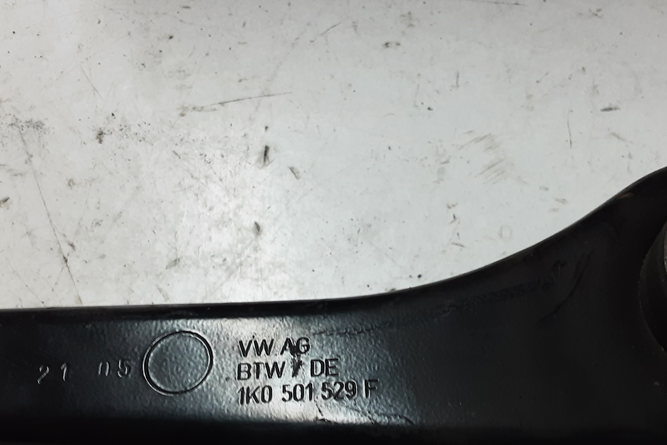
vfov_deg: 35.4
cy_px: 319
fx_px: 686
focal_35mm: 37
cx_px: 388
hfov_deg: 51.7
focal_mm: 2.91
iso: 100
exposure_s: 1/50
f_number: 1.9
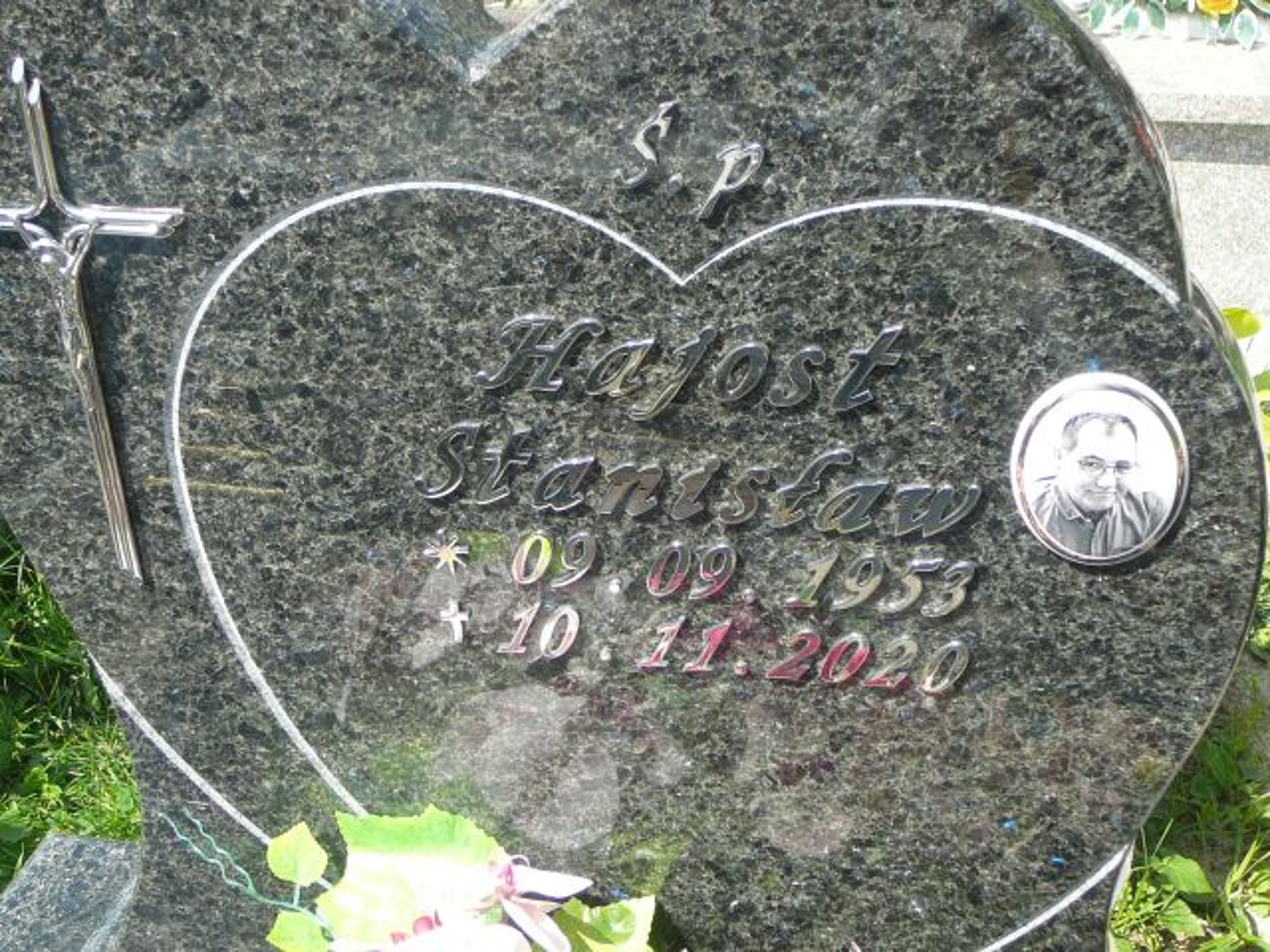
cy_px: 476
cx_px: 635
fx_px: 1798
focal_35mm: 49
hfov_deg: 38.9
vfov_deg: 29.7
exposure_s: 1/320
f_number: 3.4
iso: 80
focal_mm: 7.3
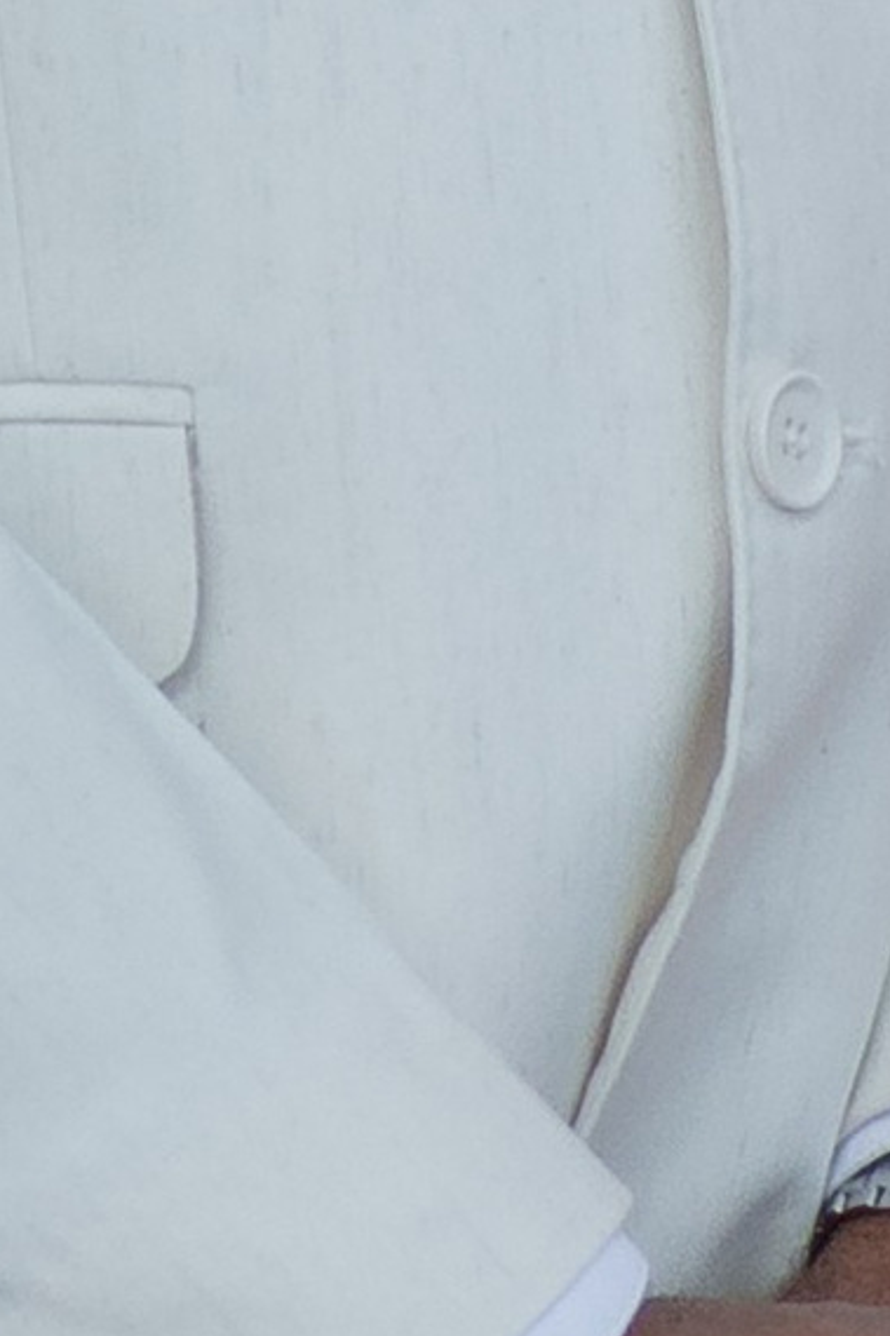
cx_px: 143
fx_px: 13023
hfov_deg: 3.9
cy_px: -1998
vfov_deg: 5.6
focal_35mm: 351
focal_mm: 35
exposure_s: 1/800
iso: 500
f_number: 1.4
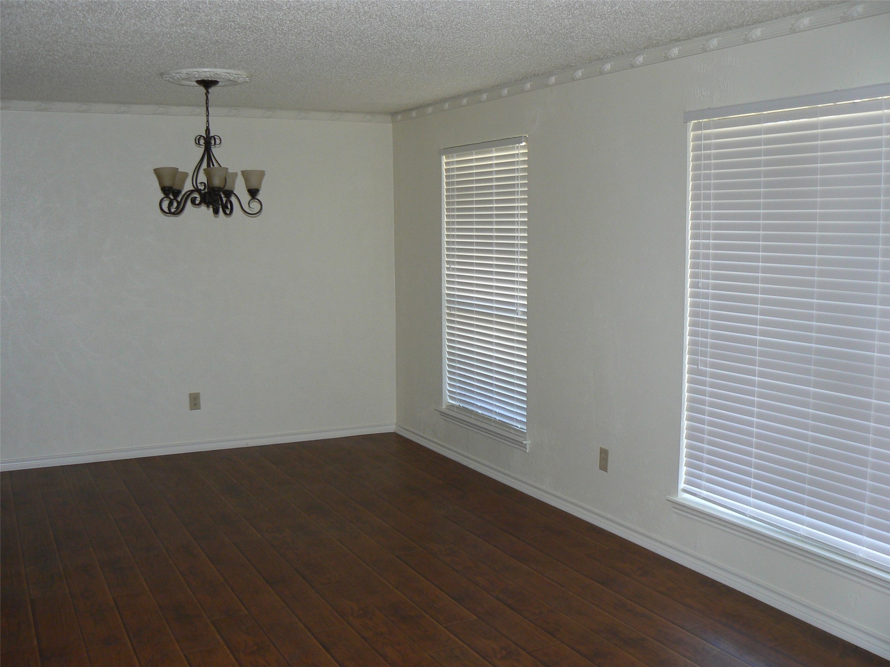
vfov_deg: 39.7
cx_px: 445
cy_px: 334
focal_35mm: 36
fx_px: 926
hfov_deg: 51.4
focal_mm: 6
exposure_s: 1/30
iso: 100
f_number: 2.8
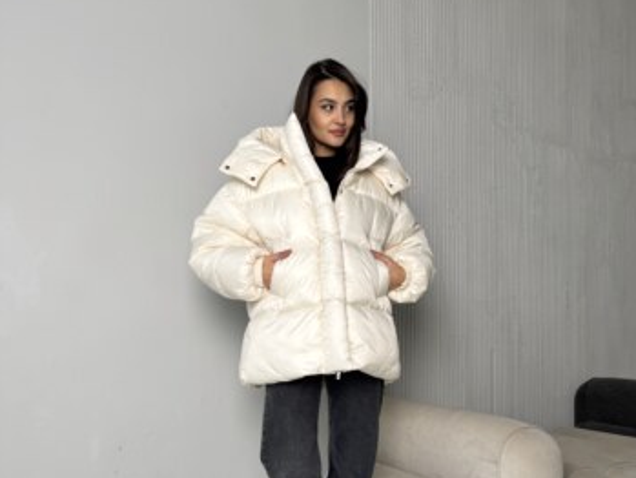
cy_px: 354
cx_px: 324
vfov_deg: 41.8
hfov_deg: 55.3
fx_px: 607
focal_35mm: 33
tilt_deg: +0.3
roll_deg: +0.2
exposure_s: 1/121
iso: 50
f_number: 1.78
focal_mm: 6.76
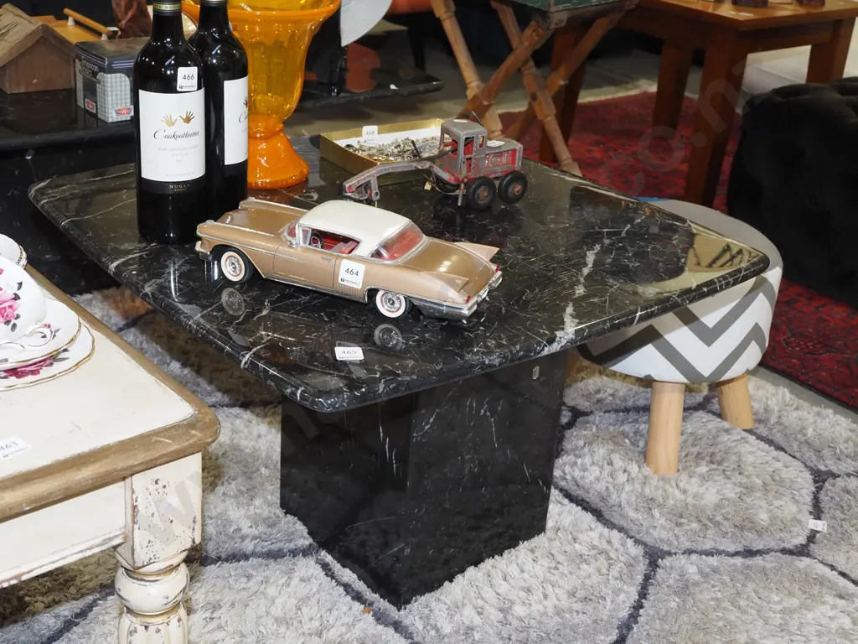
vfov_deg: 30.3
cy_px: 322
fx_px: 1190
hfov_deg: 39.7
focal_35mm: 48
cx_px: 429
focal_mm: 24
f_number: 5.6
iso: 1000
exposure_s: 1/60
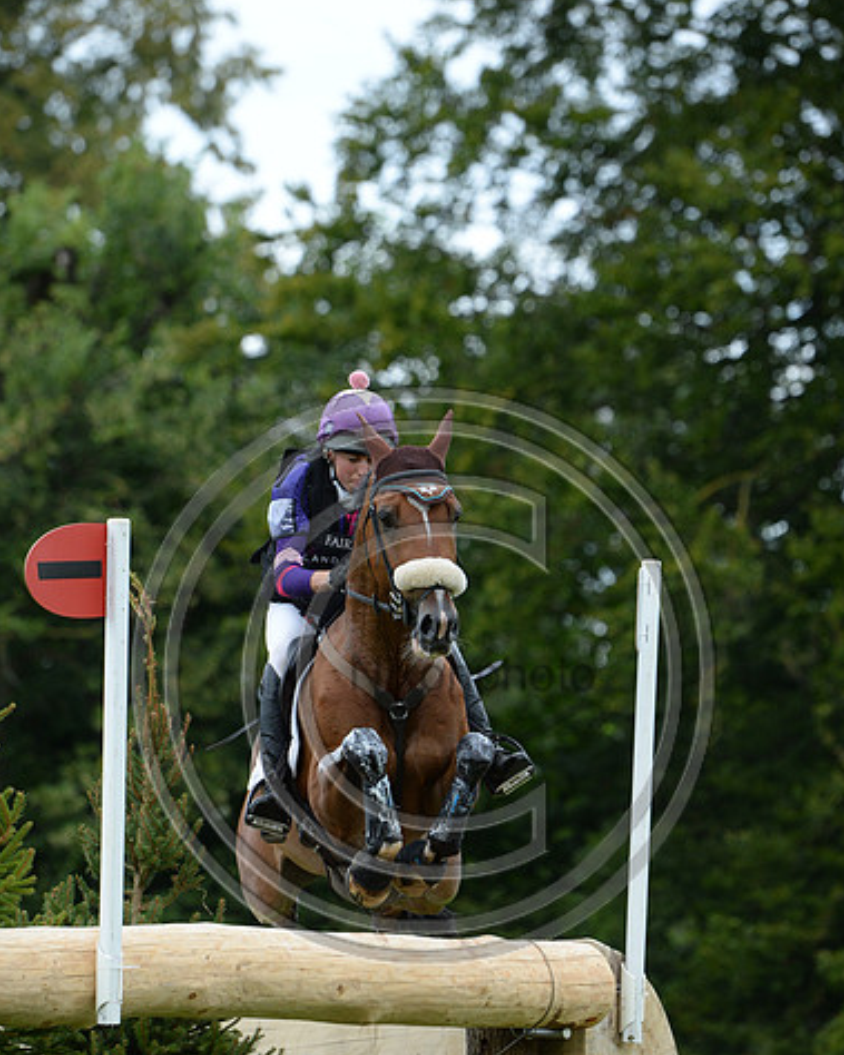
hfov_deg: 4.3
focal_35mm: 356
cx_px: 423
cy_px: 634
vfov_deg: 5.4
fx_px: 11119
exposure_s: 1/1000
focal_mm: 310
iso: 1000
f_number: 6.3
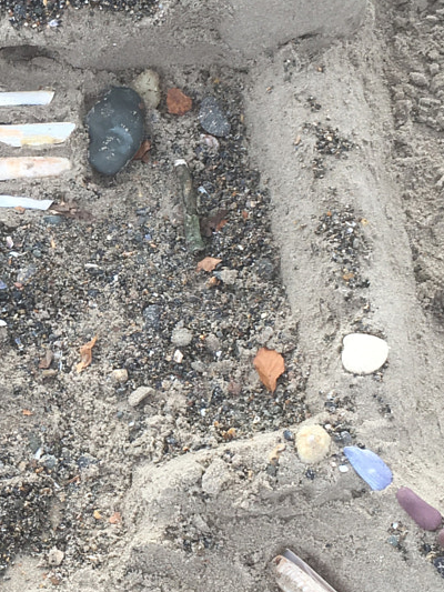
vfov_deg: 22.5
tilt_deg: -64.7
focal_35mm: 87
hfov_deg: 16.5
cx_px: -46
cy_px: 260
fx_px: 1487
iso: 25
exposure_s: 1/214
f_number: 2.2
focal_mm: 4.15
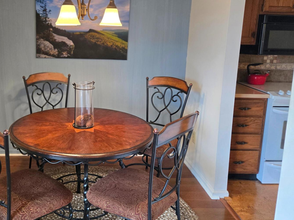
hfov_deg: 51.5
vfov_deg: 40.3
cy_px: 76
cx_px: 95
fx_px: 297
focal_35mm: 35
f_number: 1.8
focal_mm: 5.4
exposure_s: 1/120
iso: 160
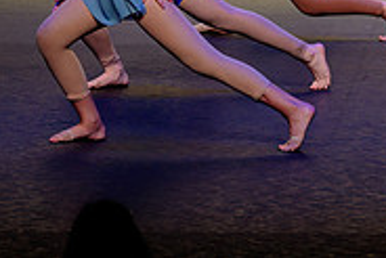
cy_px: -197
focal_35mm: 398
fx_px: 4271
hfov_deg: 5.1
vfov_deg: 3.4
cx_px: 571
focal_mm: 110
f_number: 2.8
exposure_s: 1/500
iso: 1250
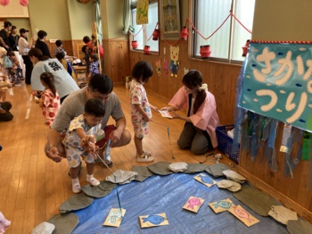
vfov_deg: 49.7
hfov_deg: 63.5
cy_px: 117
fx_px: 252
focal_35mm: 28
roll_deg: +0.4
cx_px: 156
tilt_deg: -17.7
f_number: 1.8
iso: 100
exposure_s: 1/50
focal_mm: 3.99
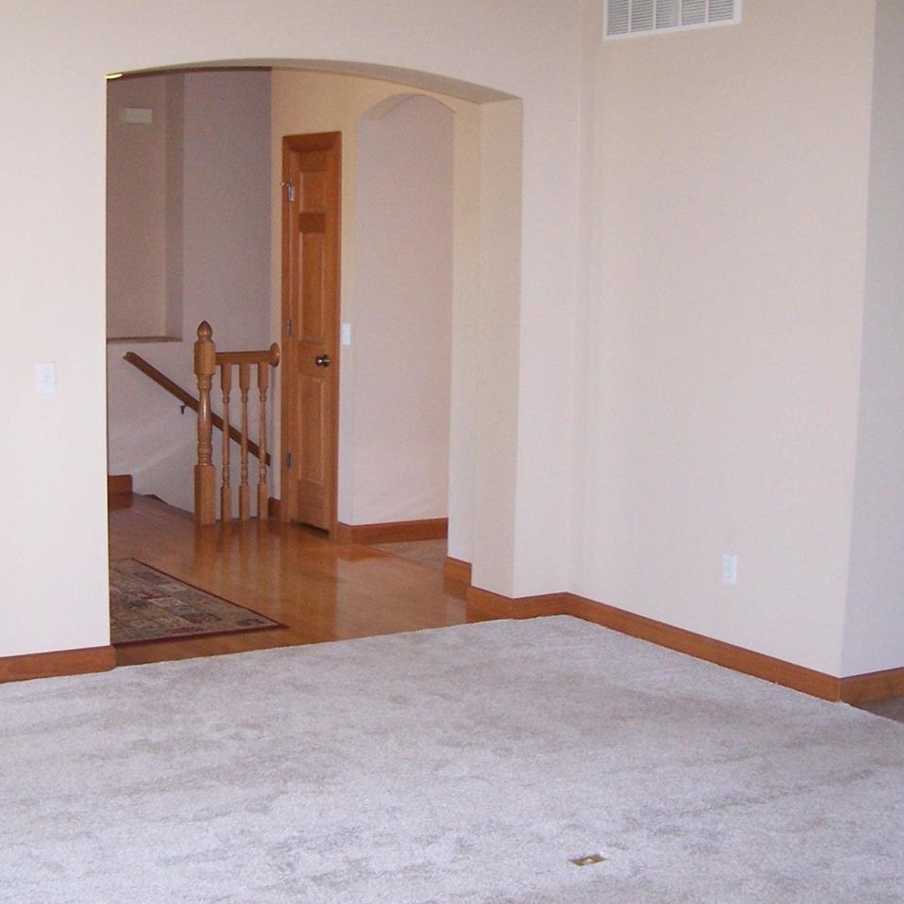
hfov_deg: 30.4
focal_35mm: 56
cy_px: 469
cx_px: 340
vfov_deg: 30.6
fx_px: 1655
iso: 140
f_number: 2.8
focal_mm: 6.3
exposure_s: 1/60
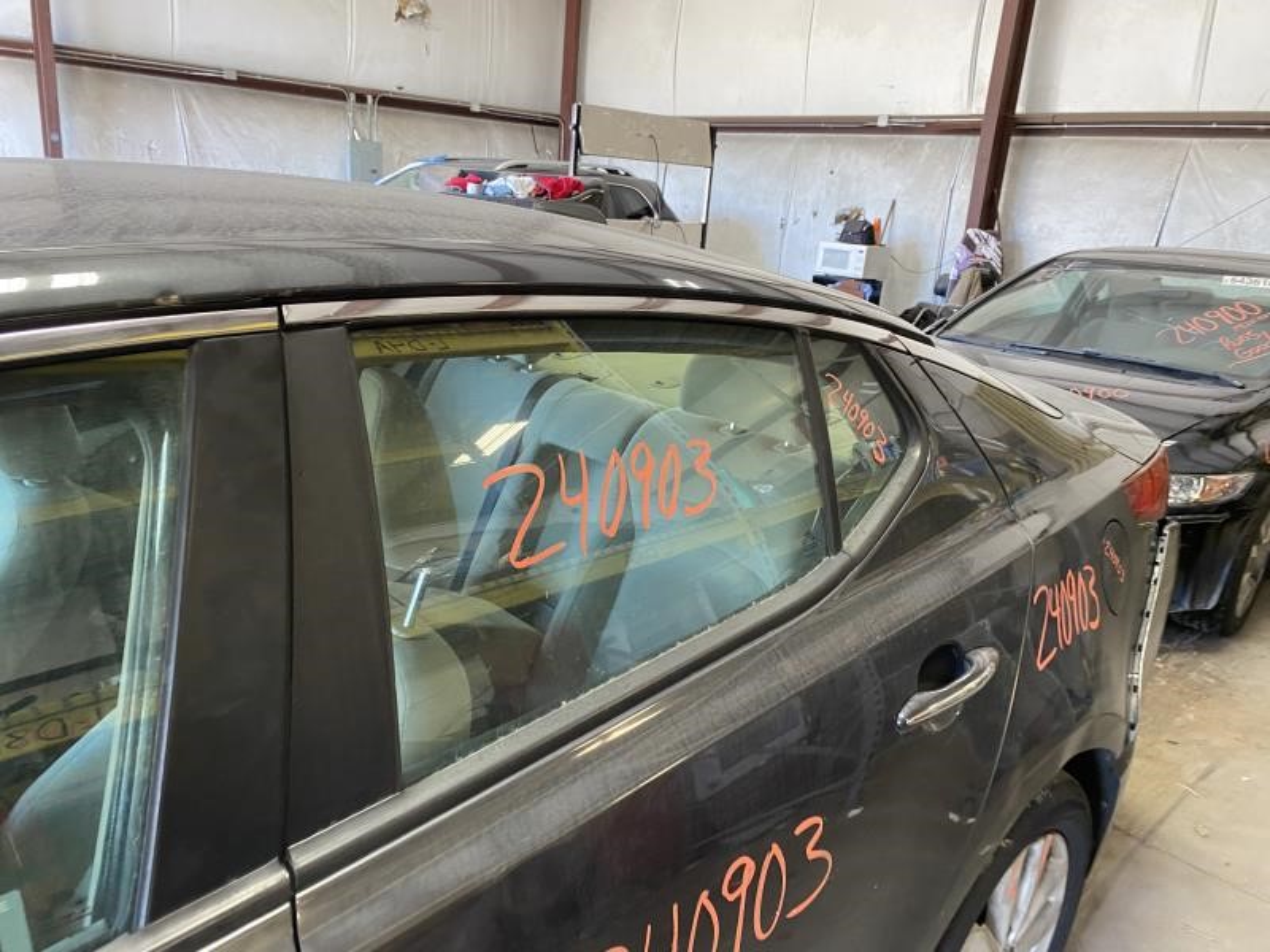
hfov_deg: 67.3
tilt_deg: -19.5
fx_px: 954
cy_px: 476
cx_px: 635
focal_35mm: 26
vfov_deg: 53.1
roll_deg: -8.1
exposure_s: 1/73
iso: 125
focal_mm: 4.25
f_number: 1.8
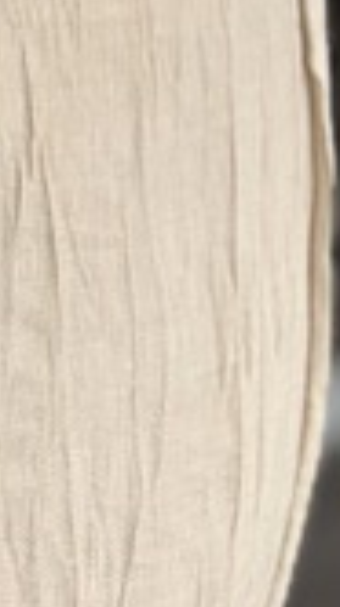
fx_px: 2749
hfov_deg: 6.9
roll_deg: -0.7
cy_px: -951
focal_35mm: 171
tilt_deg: -11.0
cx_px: -216
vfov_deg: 10.5
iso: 64
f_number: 1.6
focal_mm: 5.96
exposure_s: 1/122
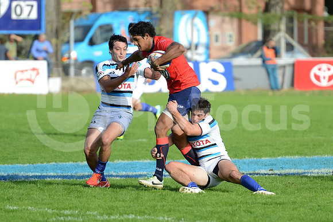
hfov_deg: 7.6
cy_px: 111
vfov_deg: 5.1
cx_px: 166
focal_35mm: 270
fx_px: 2498
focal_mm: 270
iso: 250
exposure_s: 1/640
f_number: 4
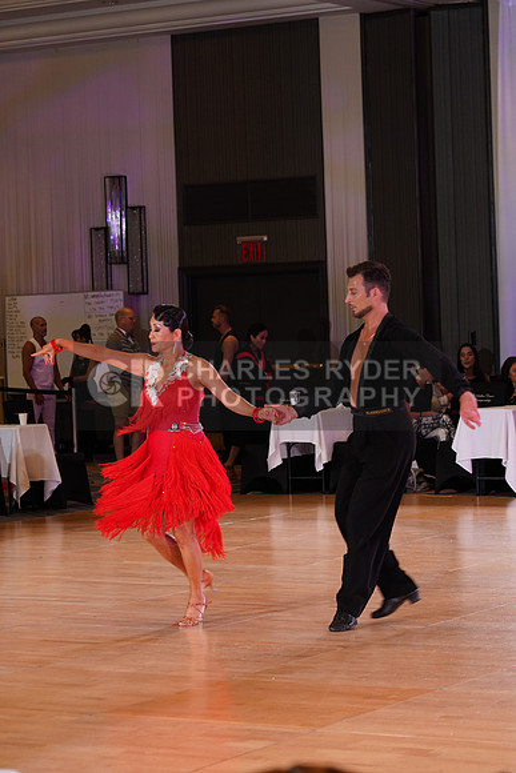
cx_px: 258
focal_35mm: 105
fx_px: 2256
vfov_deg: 19.5
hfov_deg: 13.0
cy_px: 386
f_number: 5.6
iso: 1600
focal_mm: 105
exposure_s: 1/160
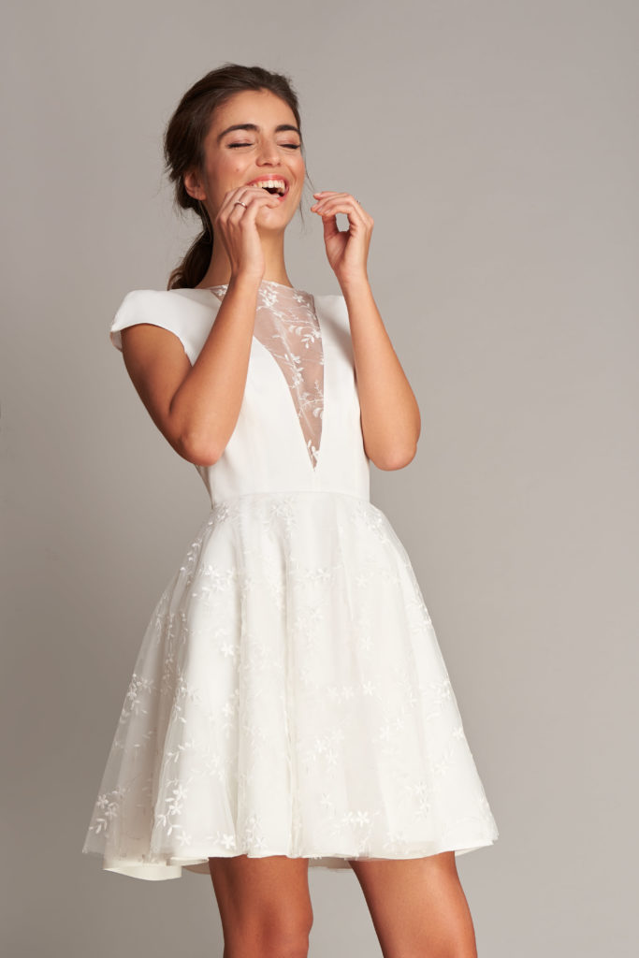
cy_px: 479
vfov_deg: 28.8
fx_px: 1863
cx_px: 320
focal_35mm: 70
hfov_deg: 19.5
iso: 100
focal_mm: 70
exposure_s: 1/125
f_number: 9
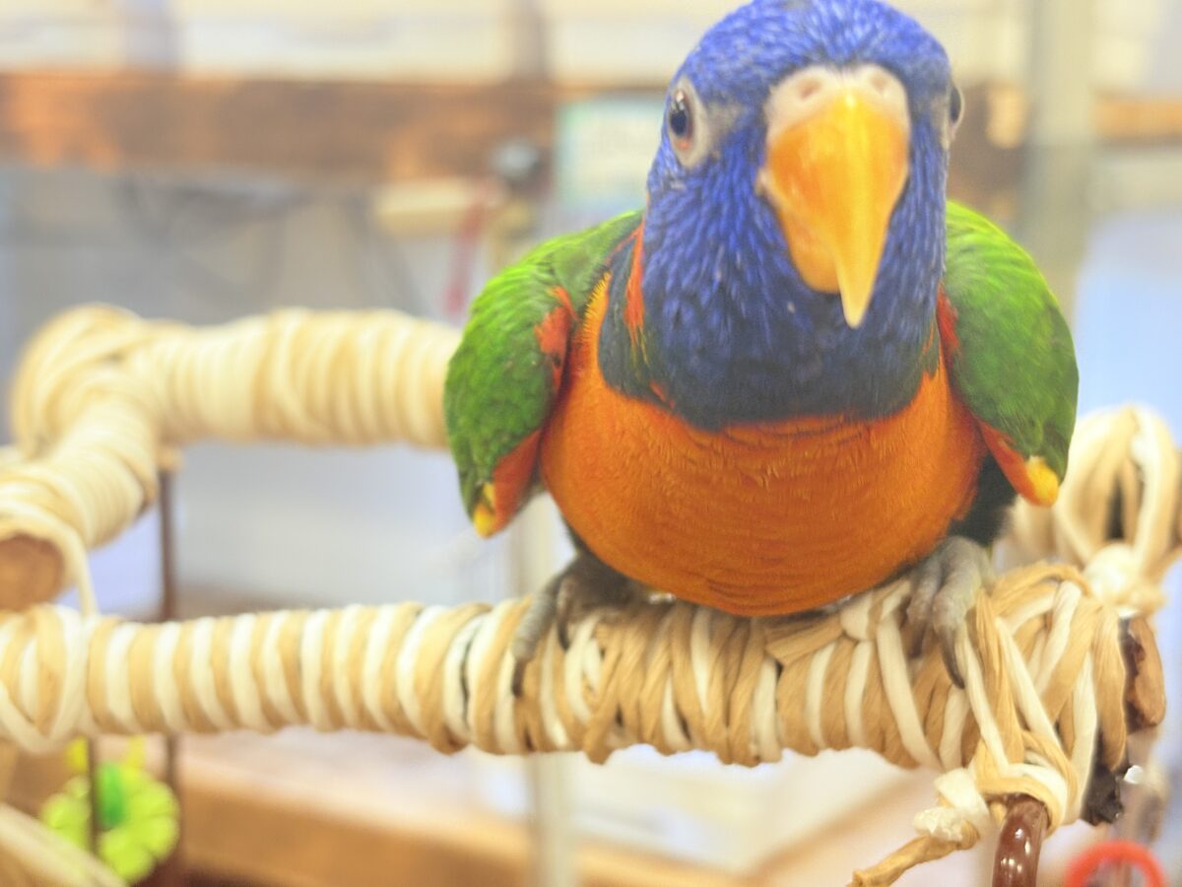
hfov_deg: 36.8
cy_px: 444
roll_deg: -0.7
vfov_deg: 28.0
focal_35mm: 52
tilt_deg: -9.0
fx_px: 1776
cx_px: 591
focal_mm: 5.96
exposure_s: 1/66
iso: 50
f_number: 1.6
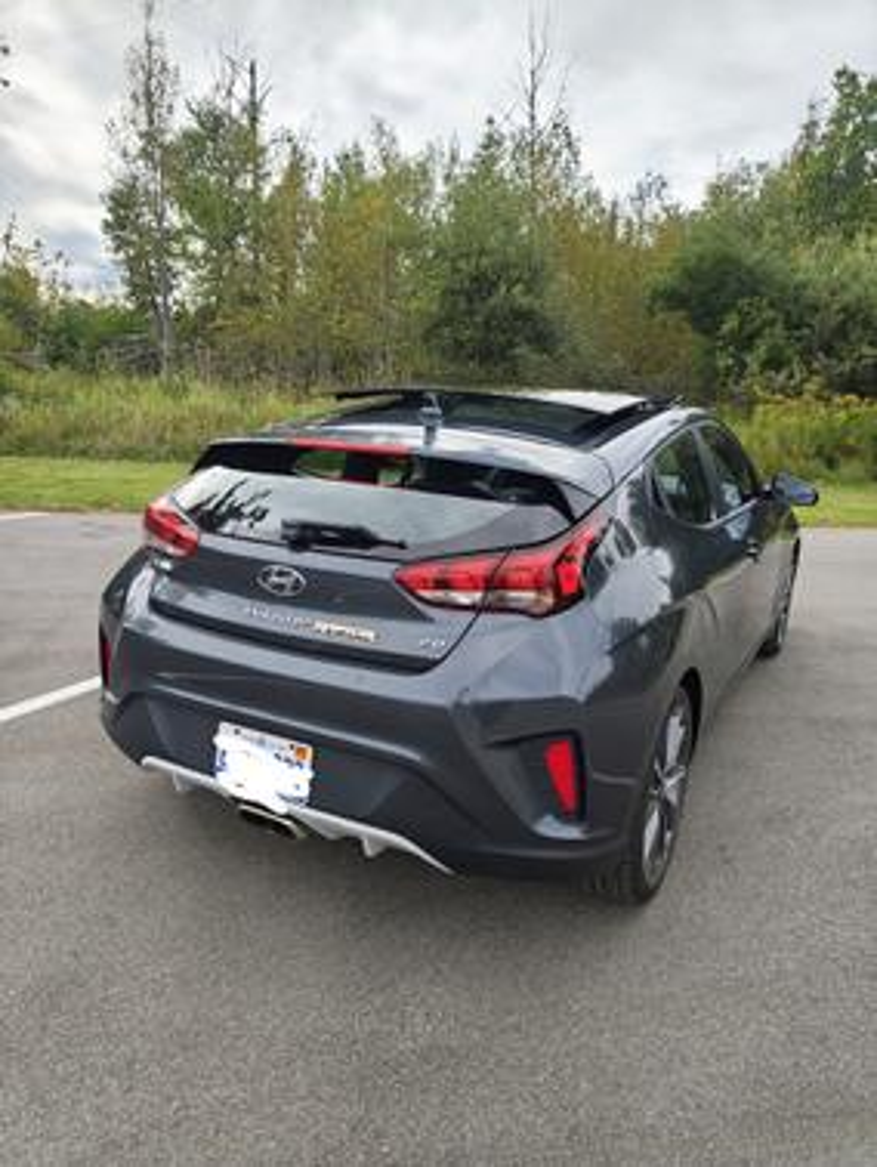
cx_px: 438
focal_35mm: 25
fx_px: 844
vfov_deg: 69.4
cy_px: 584
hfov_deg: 54.9
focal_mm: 4.68
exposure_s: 1/208
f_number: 1.7
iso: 100
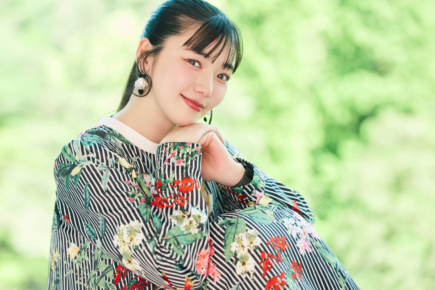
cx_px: 218
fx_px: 846
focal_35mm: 70
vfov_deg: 19.5
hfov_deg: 28.8
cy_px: 145
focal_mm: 70
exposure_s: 1/160
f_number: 2
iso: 100
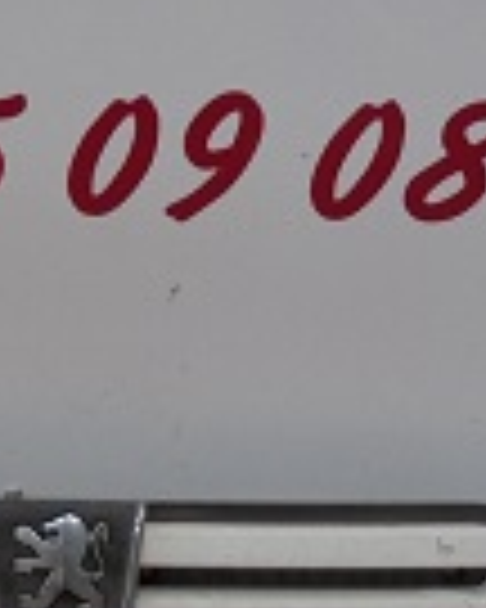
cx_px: 79
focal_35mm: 73
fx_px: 1313
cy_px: 243
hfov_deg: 20.7
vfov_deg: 26.0
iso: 100
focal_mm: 4.6
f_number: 3.5
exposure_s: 1/60
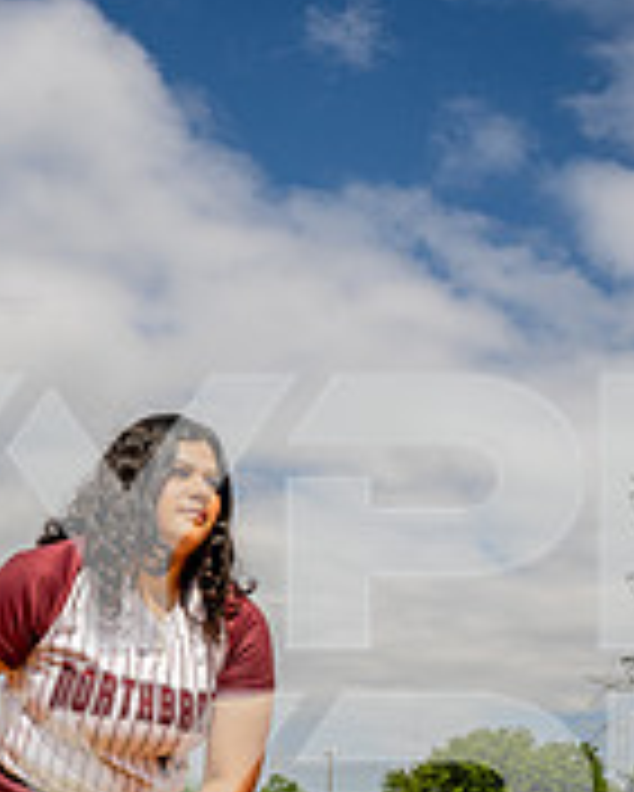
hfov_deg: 31.4
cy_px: 832
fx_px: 1125
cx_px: 243
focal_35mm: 48
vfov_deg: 34.4
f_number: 9
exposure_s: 1/640
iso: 100
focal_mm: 20
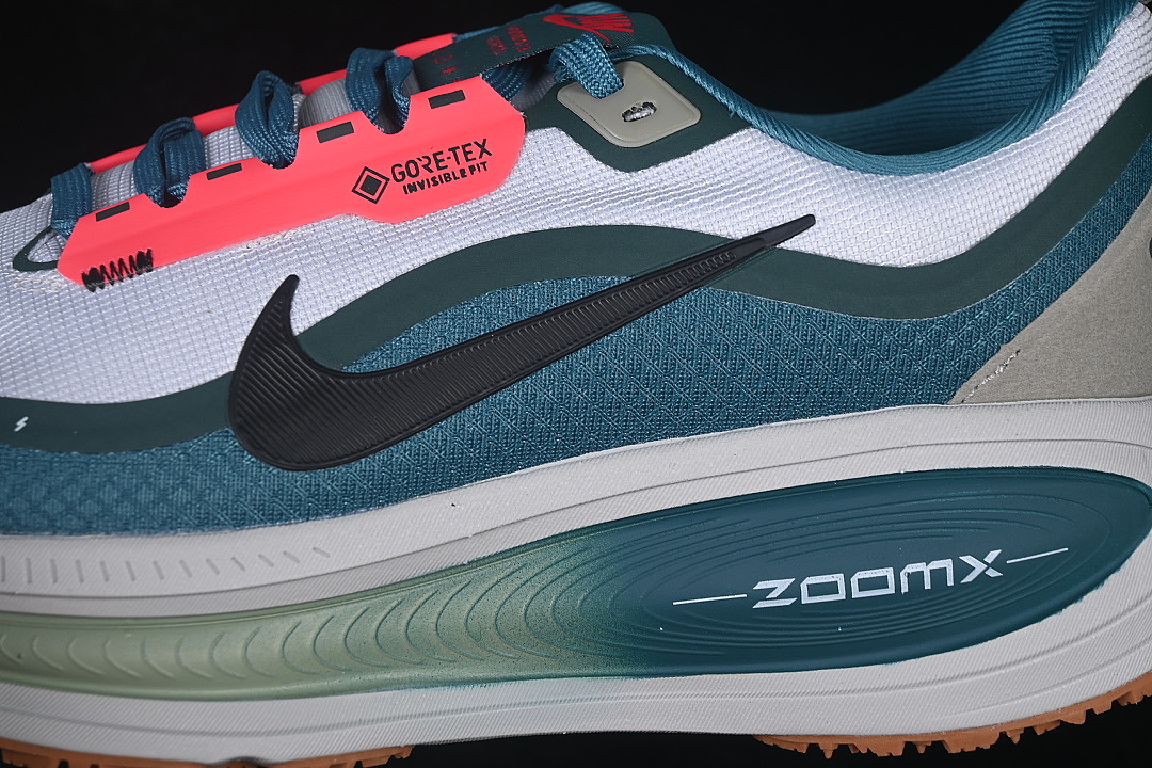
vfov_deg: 18.2
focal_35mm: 75
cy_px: 384
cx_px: 576
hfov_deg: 27.0
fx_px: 2400
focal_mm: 50
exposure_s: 1/80
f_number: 7.1
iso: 160
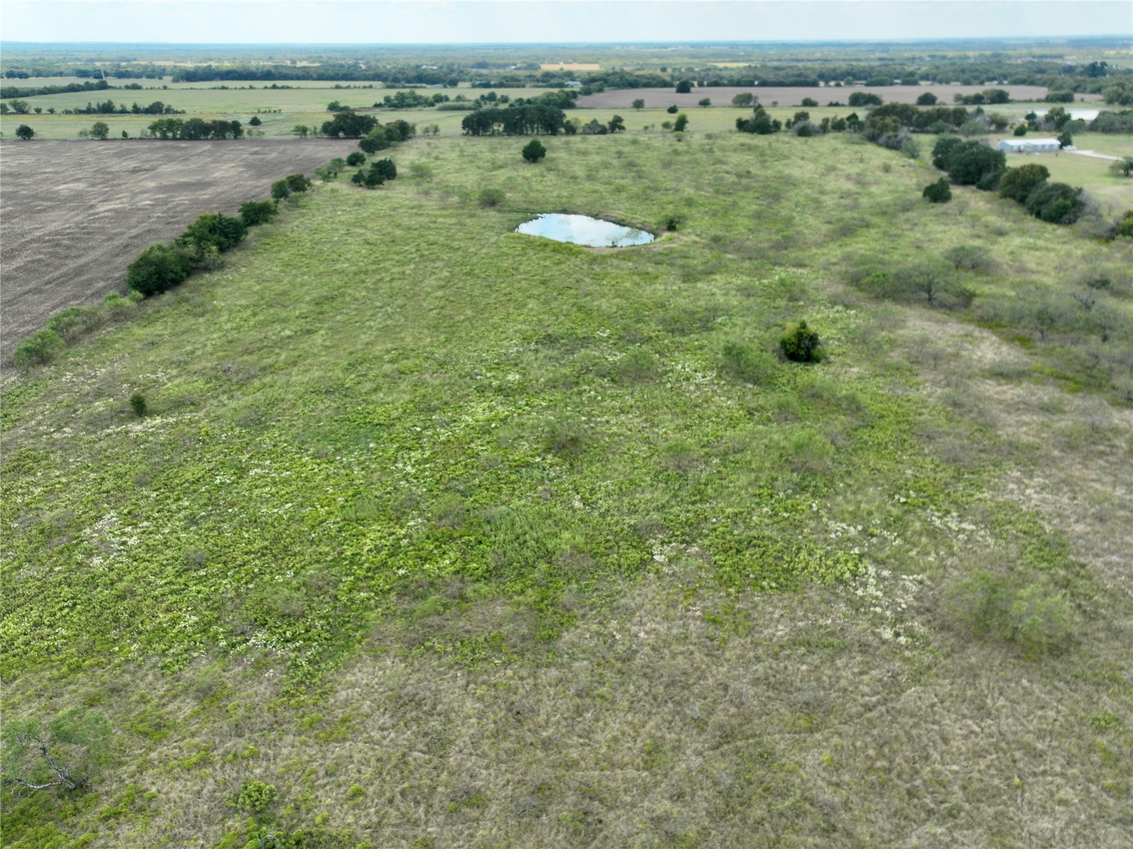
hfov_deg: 71.6
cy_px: 424
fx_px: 785
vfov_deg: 56.8
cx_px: 566
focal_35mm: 24
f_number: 2.8
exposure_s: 1/1250
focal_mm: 12.29
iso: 300
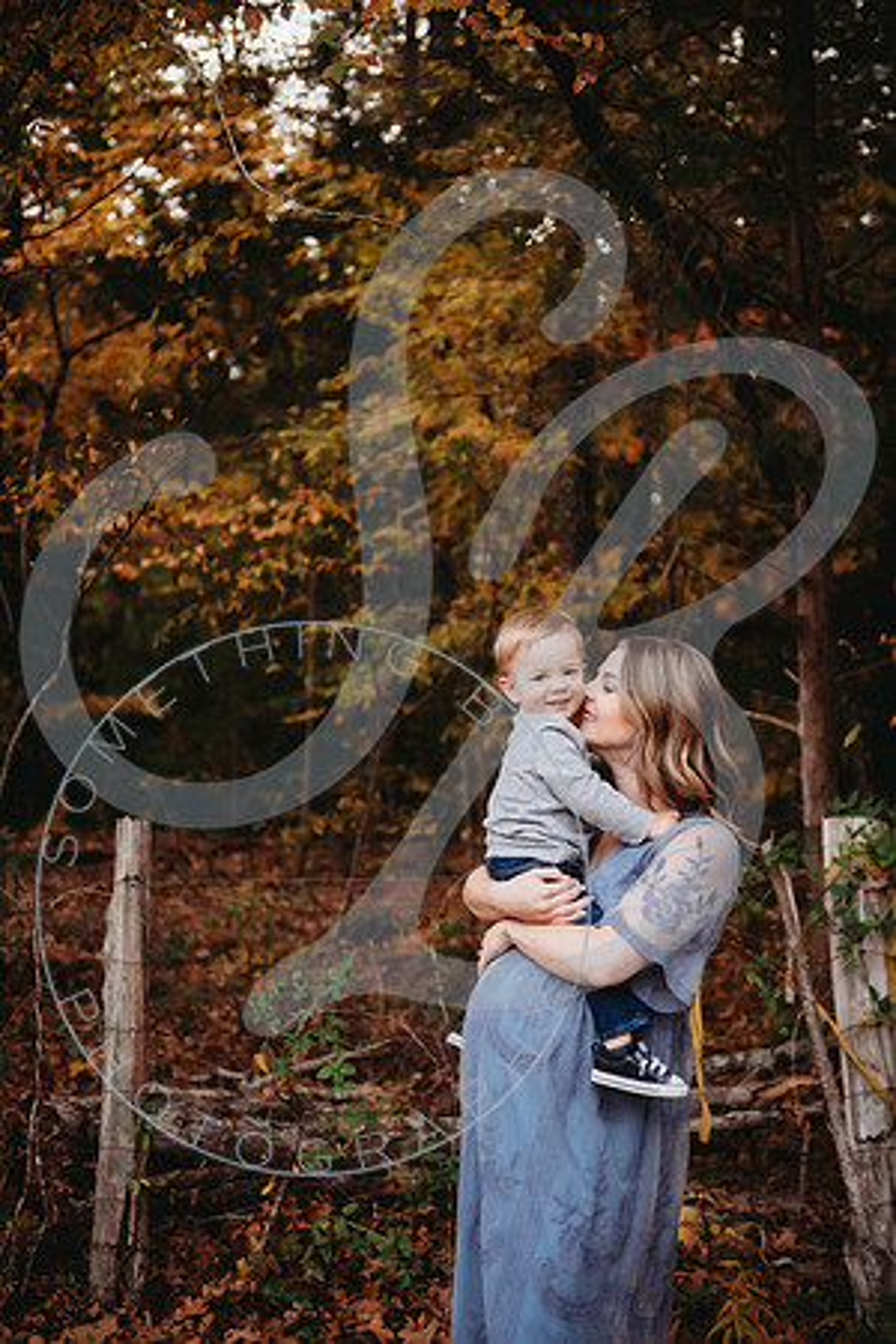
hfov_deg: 28.1
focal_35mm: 48
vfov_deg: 41.1
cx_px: 448
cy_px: 672
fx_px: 1792
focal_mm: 48
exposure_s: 1/160
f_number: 2.8
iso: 100
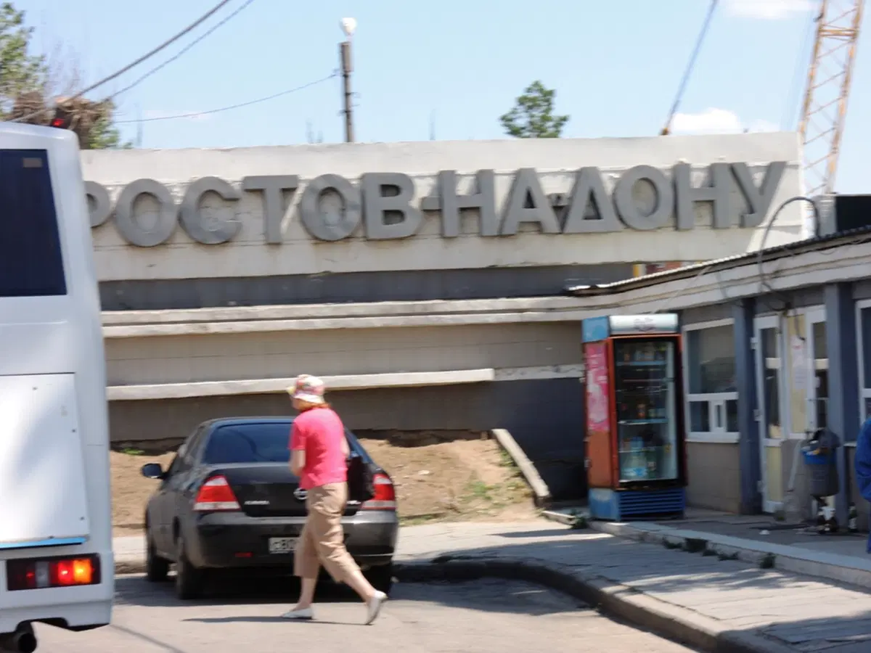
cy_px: 326
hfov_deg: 19.6
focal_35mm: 100
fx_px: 2516
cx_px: 436
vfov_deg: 14.8
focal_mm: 17.9
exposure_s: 1/250
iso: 100
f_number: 5.5
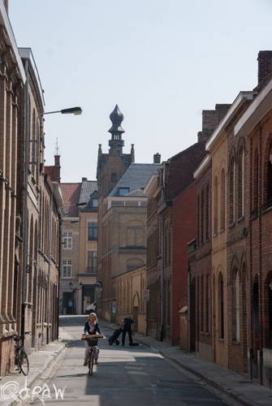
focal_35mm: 90
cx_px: 136
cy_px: 203
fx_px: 1016
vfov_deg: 22.6
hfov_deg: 15.2
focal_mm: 60
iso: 100
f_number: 8
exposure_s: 1/250
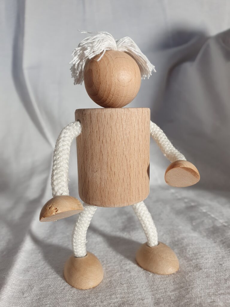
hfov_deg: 53.1
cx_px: 115
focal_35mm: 26
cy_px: 154
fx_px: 230
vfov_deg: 67.3
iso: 64
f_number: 2.4
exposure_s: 1/100
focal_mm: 4.32
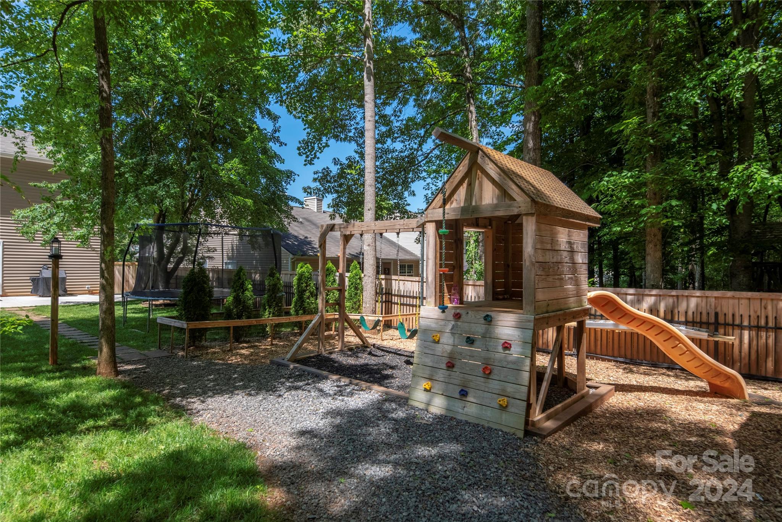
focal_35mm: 20
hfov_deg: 84.0
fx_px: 434
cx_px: 391
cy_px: 261
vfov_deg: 61.9
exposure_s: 1/4000
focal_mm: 20
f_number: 6.3
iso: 320
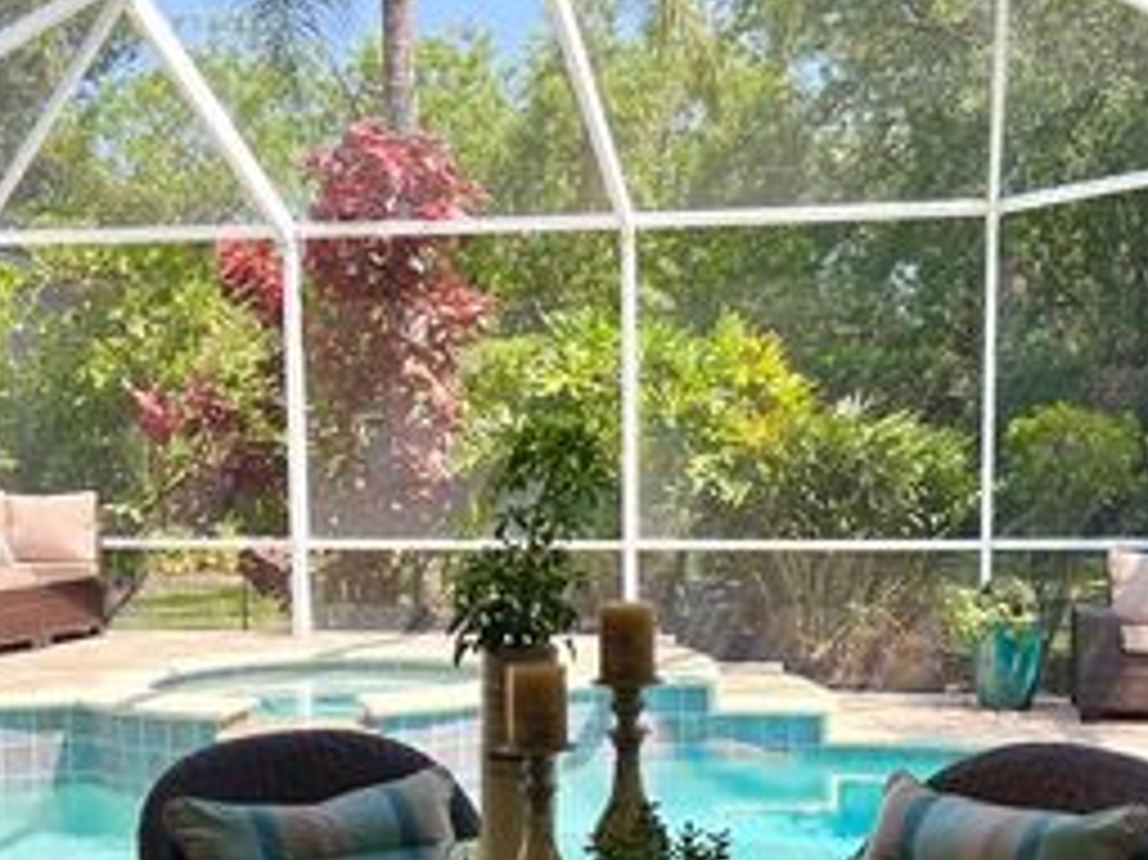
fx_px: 1691
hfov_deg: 37.4
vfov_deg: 28.3
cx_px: 662
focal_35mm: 51
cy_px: 597
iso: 50
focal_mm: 5.7
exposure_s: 1/873
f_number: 1.5
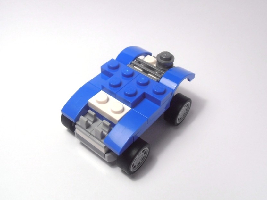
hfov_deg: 46.8
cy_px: 94
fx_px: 308
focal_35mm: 40
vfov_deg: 35.9
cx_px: 129
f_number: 3.9
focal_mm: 6.61
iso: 80
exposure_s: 1/80
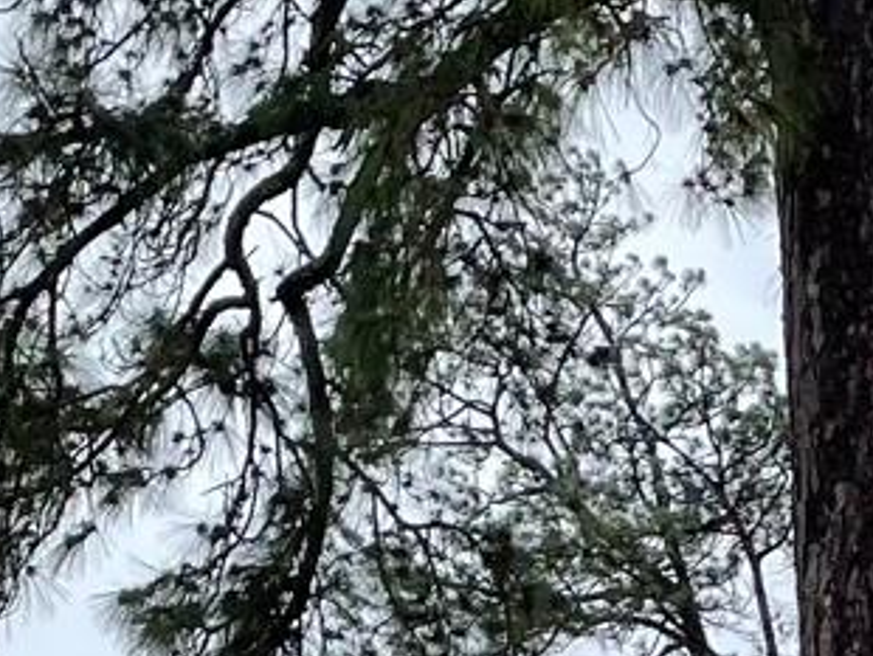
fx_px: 4265
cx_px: 1248
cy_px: 1540
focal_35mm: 169
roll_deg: +9.0
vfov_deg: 8.1
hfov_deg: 11.3
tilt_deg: -1.5
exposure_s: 1/801
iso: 32
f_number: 1.6
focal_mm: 4.2
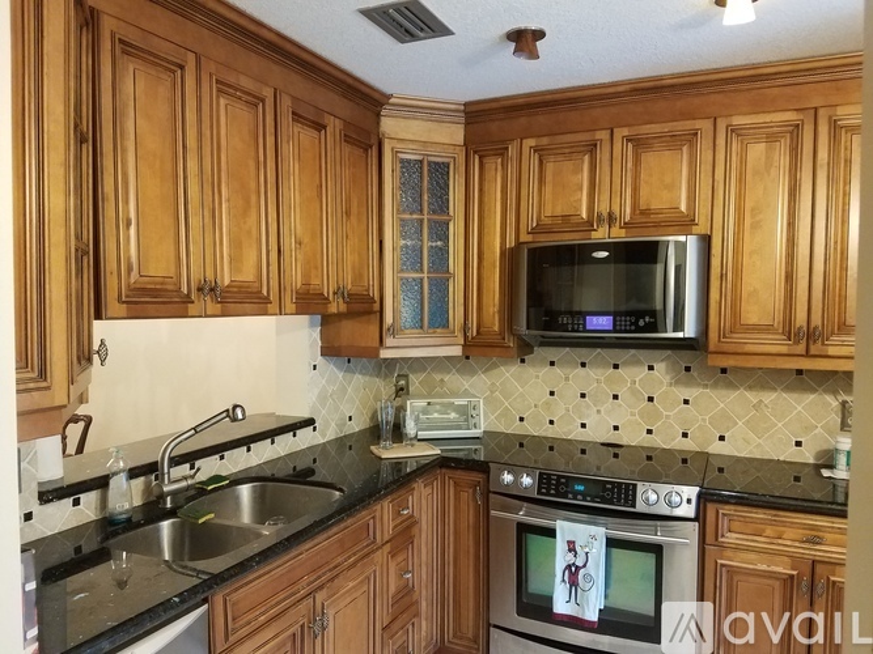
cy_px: 327
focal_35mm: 26
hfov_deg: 67.3
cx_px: 436
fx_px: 656
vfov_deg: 53.0
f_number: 1.7
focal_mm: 4.2
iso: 200
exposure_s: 1/13
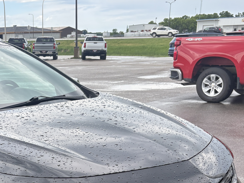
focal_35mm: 61
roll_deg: +0.2
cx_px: 26
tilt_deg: -16.5
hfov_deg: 30.4
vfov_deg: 23.0
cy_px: 184
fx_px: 430
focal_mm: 5.96
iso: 50
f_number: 1.6
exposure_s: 1/945
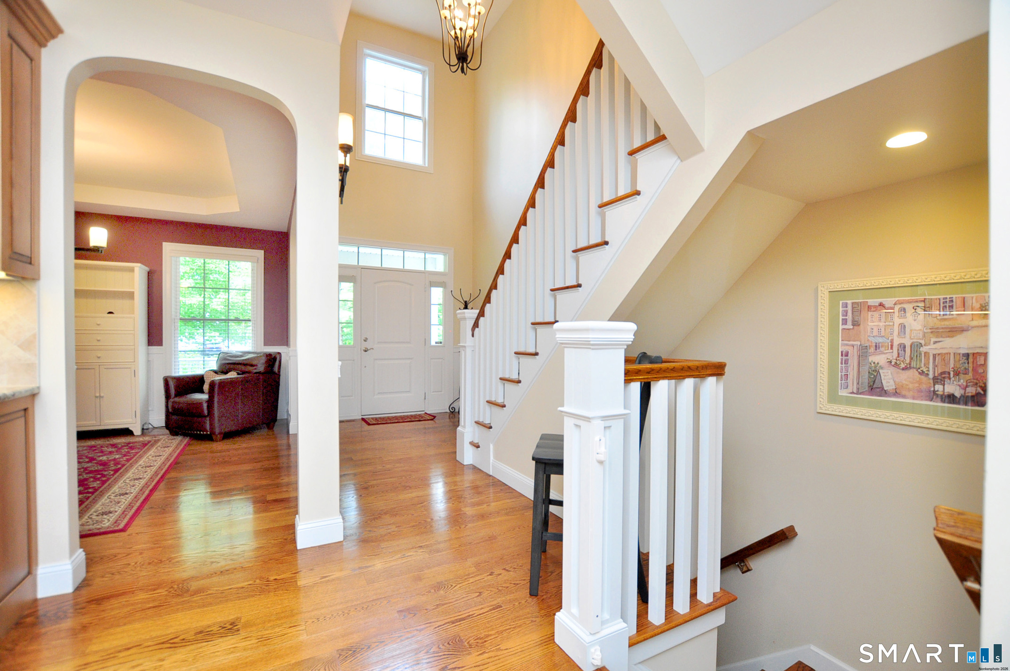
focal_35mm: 15
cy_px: 336
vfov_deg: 77.2
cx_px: 505
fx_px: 420
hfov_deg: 100.5
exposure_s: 1/100
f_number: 4
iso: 800
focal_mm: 10
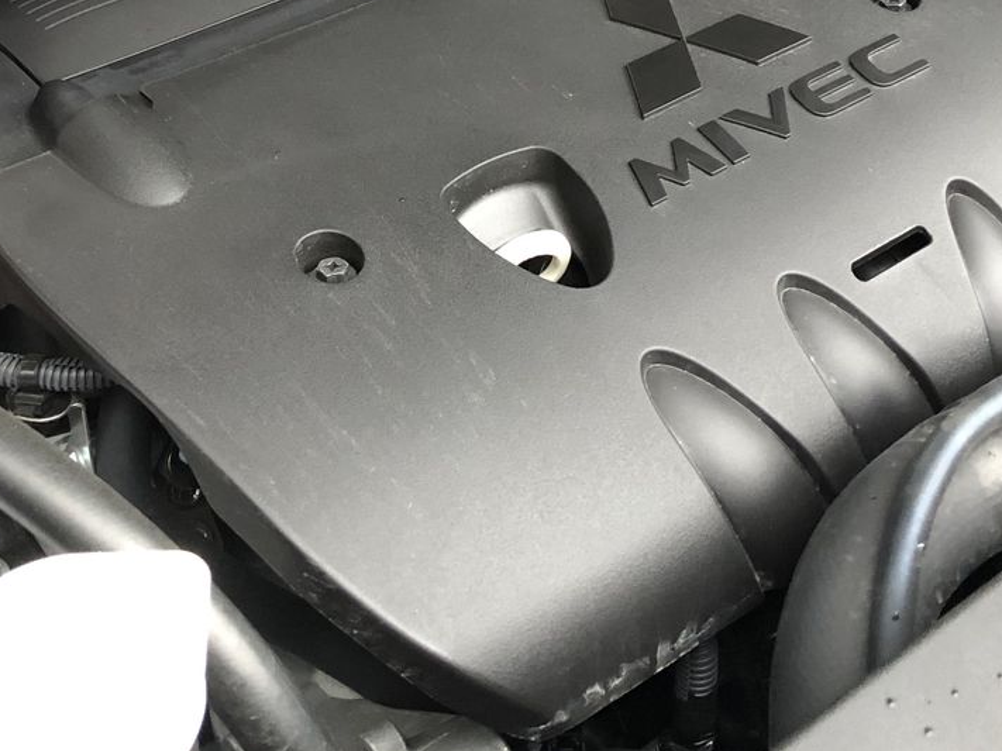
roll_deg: -5.1
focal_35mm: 63
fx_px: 1823
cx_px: 474
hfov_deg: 30.7
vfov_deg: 22.2
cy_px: -34
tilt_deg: -33.0
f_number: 1.8
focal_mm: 3.99
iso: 100
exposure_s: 1/12
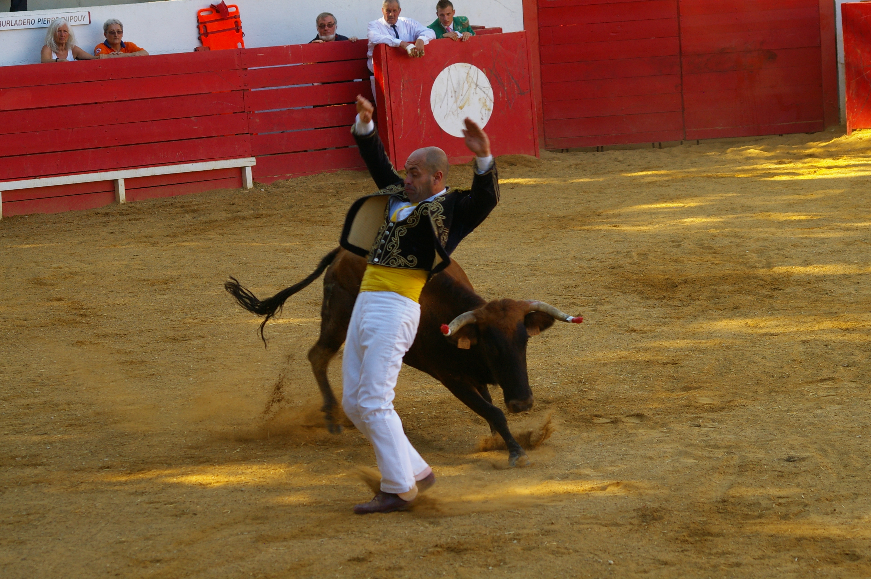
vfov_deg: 9.1
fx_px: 3626
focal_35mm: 150
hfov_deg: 13.7
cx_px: 436
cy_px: 290
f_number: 5.6
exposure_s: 1/350
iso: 400
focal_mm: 100
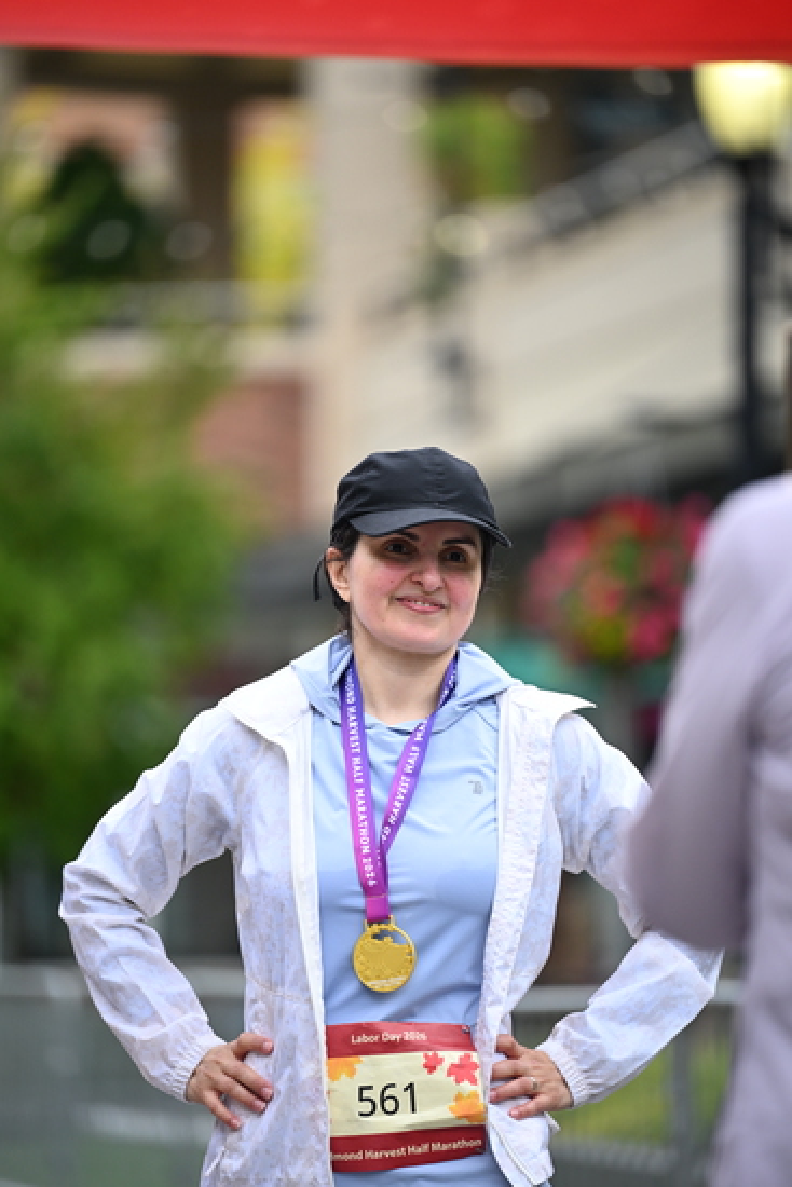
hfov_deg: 6.9
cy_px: 594
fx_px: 6595
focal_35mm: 200
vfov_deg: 10.3
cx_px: 396
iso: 640
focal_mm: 200
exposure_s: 1/2000
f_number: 2.8
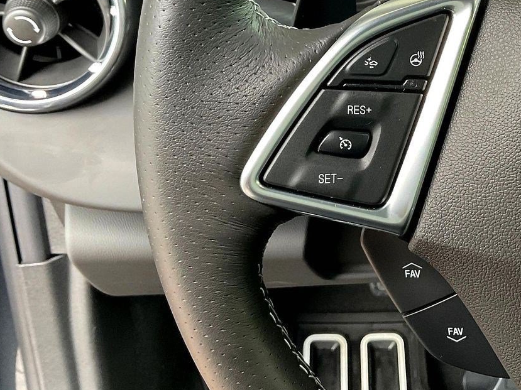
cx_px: 394
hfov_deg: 33.6
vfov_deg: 25.8
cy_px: 107
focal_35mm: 56
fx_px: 842
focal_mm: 3
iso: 160
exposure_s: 1/60
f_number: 1.8
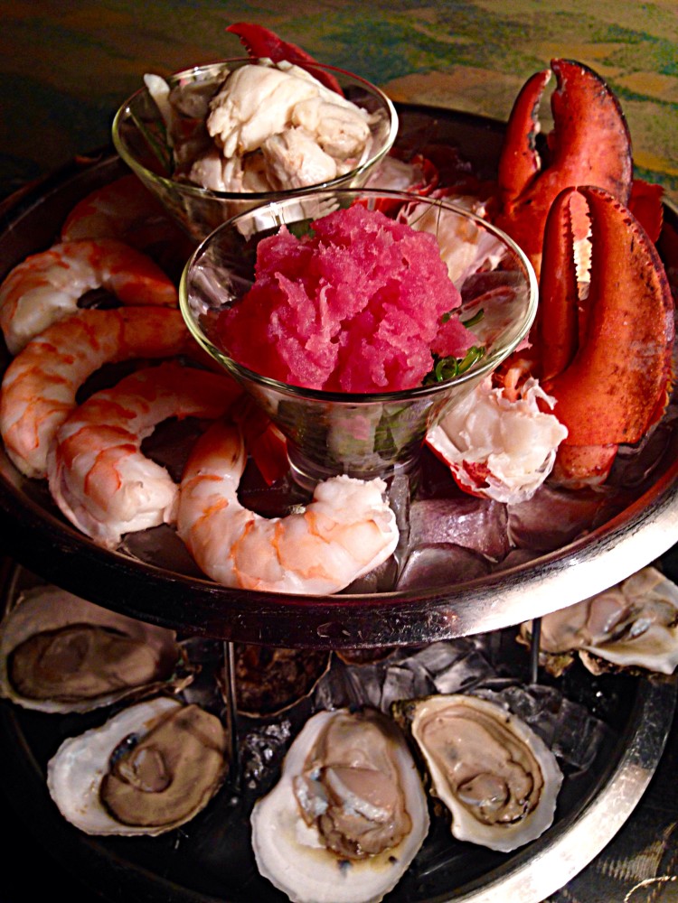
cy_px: 452
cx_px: 339
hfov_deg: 42.9
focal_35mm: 33
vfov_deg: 55.4
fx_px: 862
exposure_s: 1/20
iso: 64
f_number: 2.4
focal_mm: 4.12
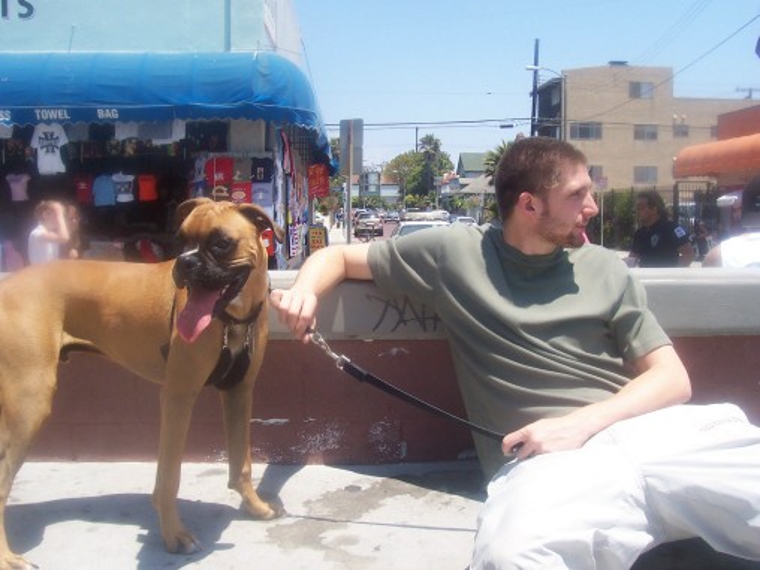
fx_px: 812
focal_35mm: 37
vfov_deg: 38.7
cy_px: 285
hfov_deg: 50.1
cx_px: 380
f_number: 5.6
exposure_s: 1/500
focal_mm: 5.6
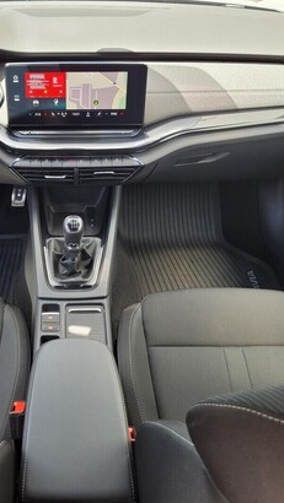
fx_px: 508
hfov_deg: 30.7
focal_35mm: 38
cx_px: 73
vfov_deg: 52.8
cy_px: 251
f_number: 1.8
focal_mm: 5.4
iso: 50
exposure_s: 1/120
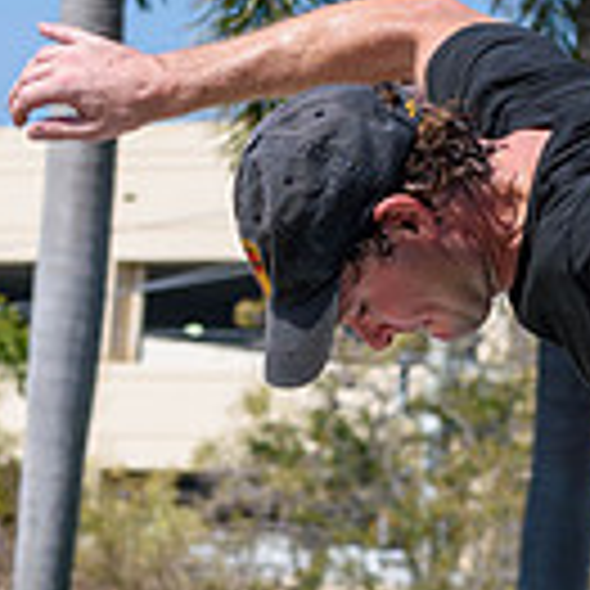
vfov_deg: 3.6
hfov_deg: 3.7
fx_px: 9256
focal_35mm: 480
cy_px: 786
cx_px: 270
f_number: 7.1
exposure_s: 1/800
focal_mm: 85
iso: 200
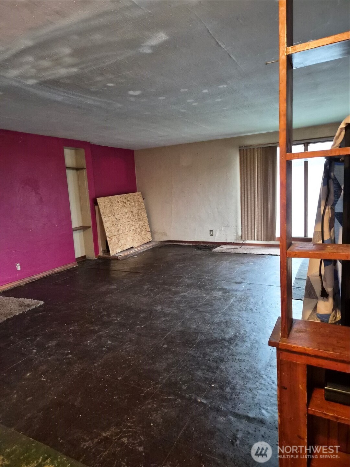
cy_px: 234
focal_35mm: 23
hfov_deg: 58.9
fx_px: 310
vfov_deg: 73.9
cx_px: 175
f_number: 1.8
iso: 1600
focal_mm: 5.4
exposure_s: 1/120
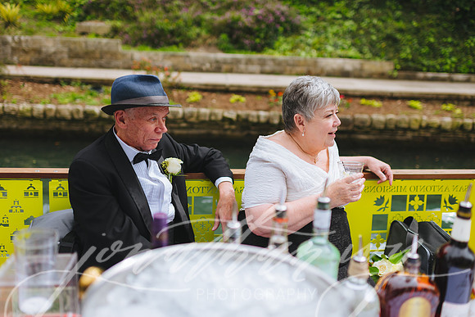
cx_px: 238
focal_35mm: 35
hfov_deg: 54.4
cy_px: 158
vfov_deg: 37.9
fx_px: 462
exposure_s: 1/3200
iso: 100
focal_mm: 35
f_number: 2
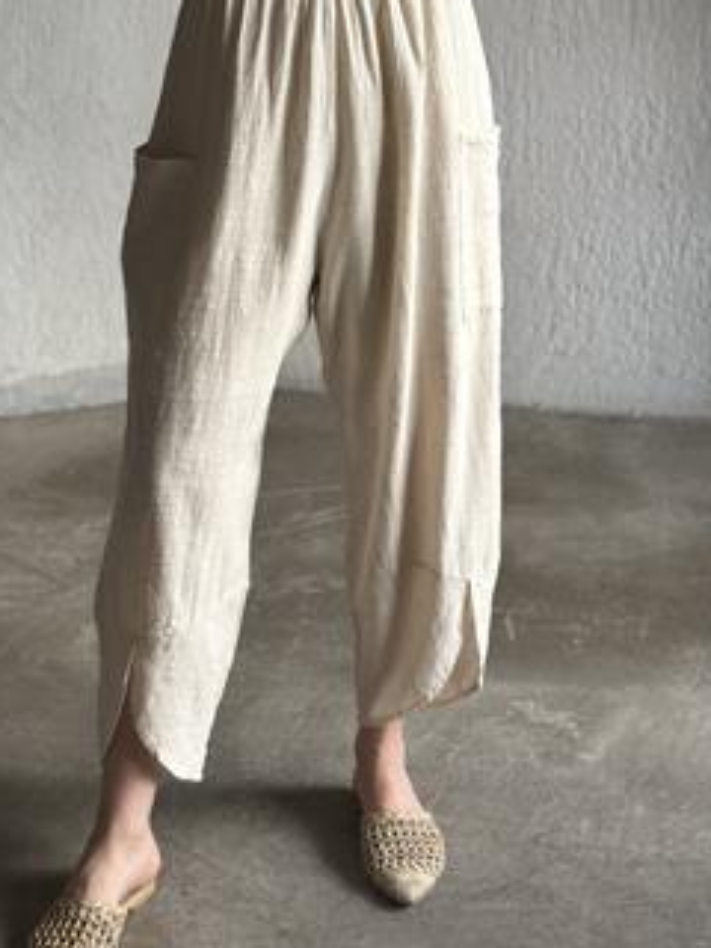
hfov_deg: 22.9
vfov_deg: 30.2
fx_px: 1753
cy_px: 394
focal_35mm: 64
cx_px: 270
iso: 80
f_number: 1.78
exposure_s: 1/121
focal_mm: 6.86
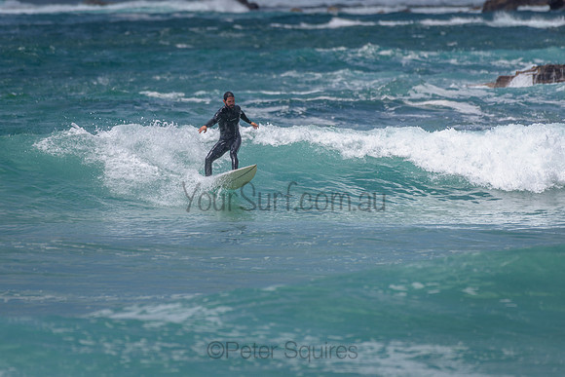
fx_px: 9642
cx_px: 218
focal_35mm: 614
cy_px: 145
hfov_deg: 3.4
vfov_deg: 2.2
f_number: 5.6
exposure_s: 1/2000
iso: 100
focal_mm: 500
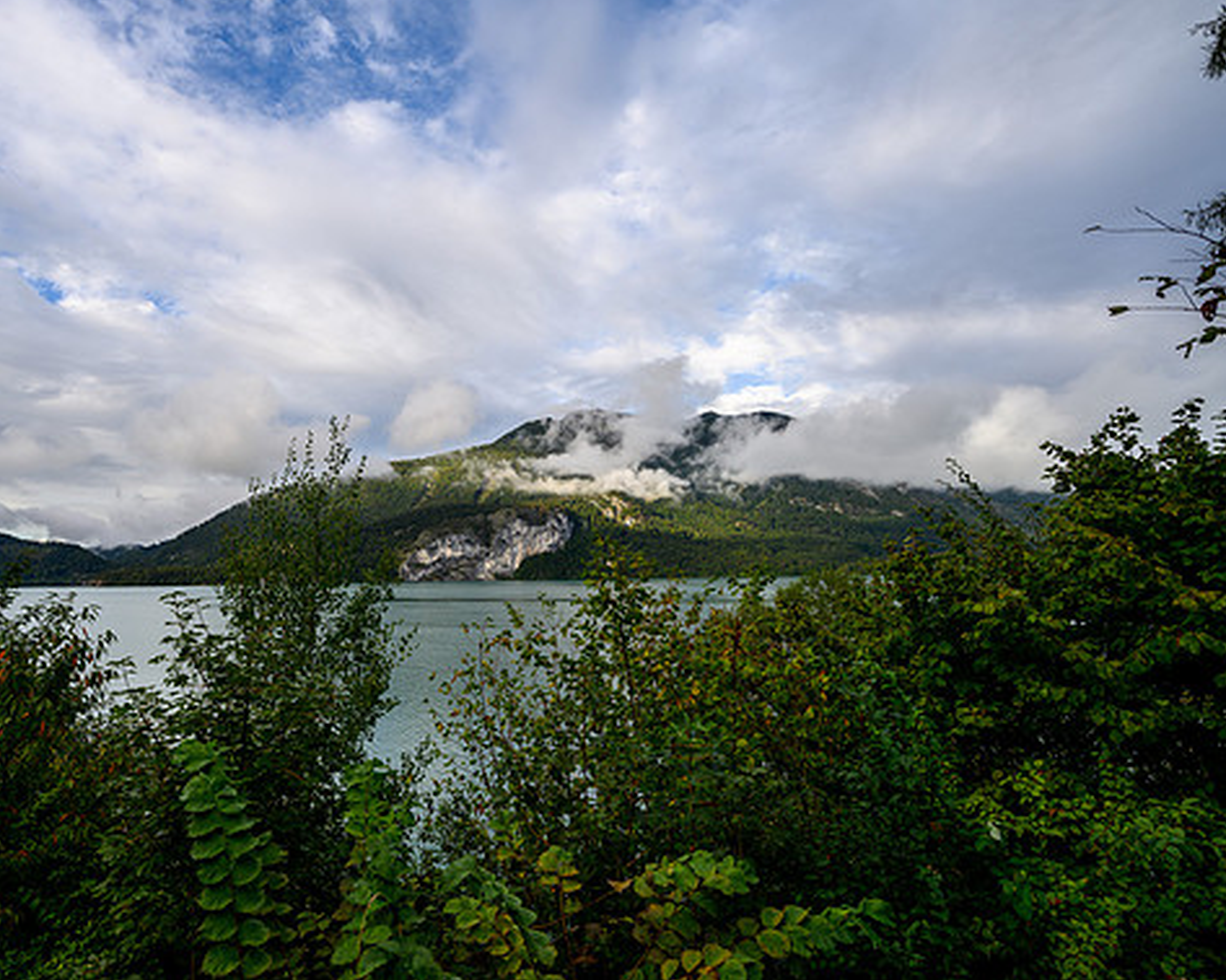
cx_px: 480
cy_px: 481
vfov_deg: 70.8
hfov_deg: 82.1
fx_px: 689
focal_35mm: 19
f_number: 8
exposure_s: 1/80
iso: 64
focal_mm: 16.5
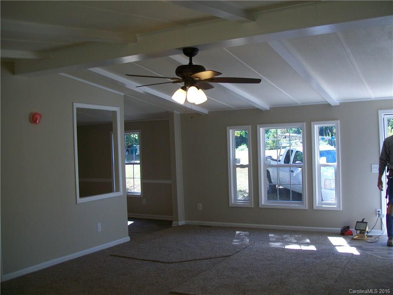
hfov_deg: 51.4
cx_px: 196
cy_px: 148
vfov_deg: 39.7
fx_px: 409
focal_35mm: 36
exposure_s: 1/80
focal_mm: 6
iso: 64
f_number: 2.7
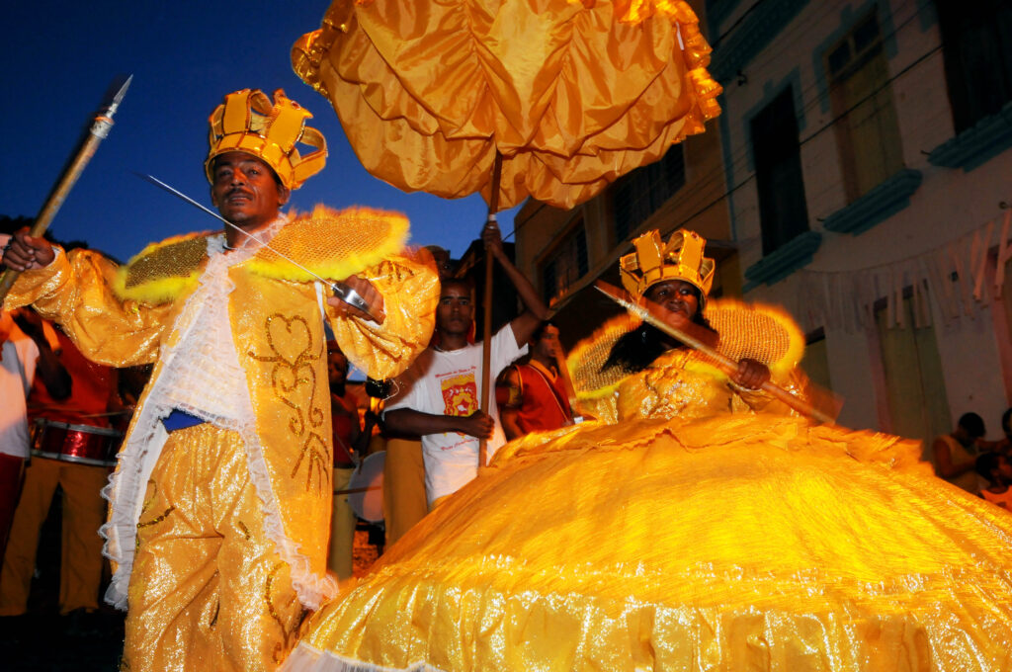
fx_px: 842
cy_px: 336
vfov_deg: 43.5
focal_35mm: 30
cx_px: 506
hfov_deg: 62.0
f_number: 4
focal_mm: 20
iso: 800
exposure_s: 1/15
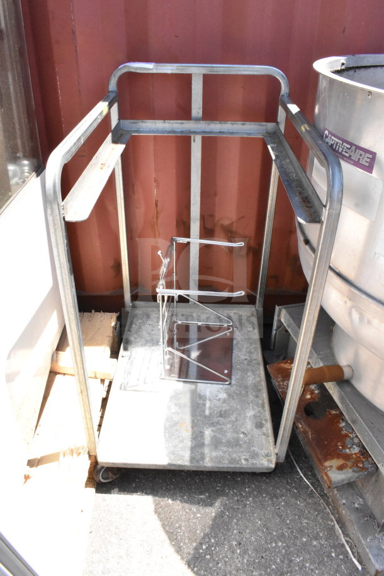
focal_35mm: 27
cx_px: 192
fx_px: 432
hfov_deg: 47.9
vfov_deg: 67.4
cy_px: 288
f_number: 16
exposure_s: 1/1000
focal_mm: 18
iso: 6400
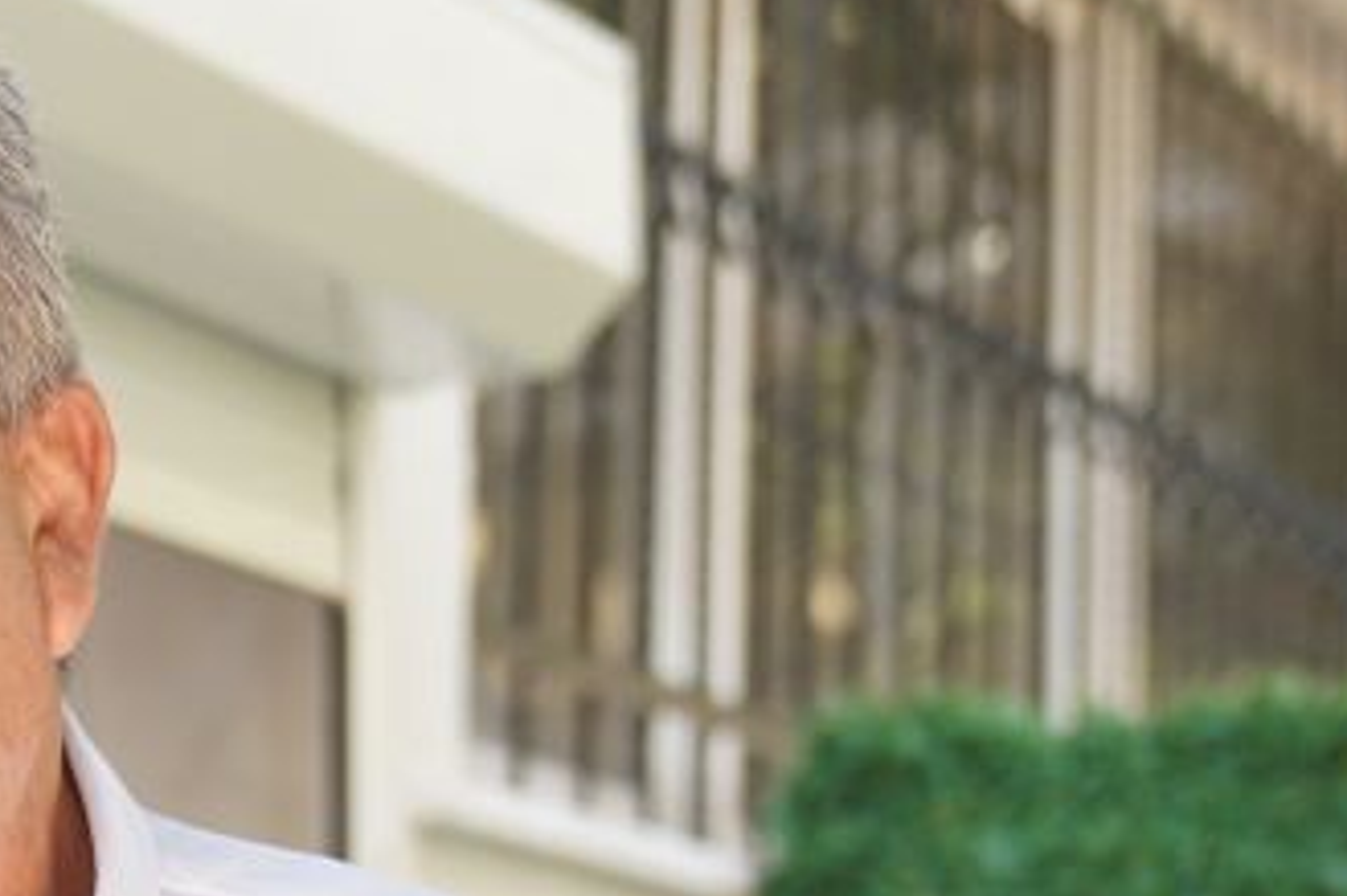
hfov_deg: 10.8
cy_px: 1669
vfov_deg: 7.1
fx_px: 6993
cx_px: -307
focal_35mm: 187
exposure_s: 1/200
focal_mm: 41
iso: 200
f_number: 3.2
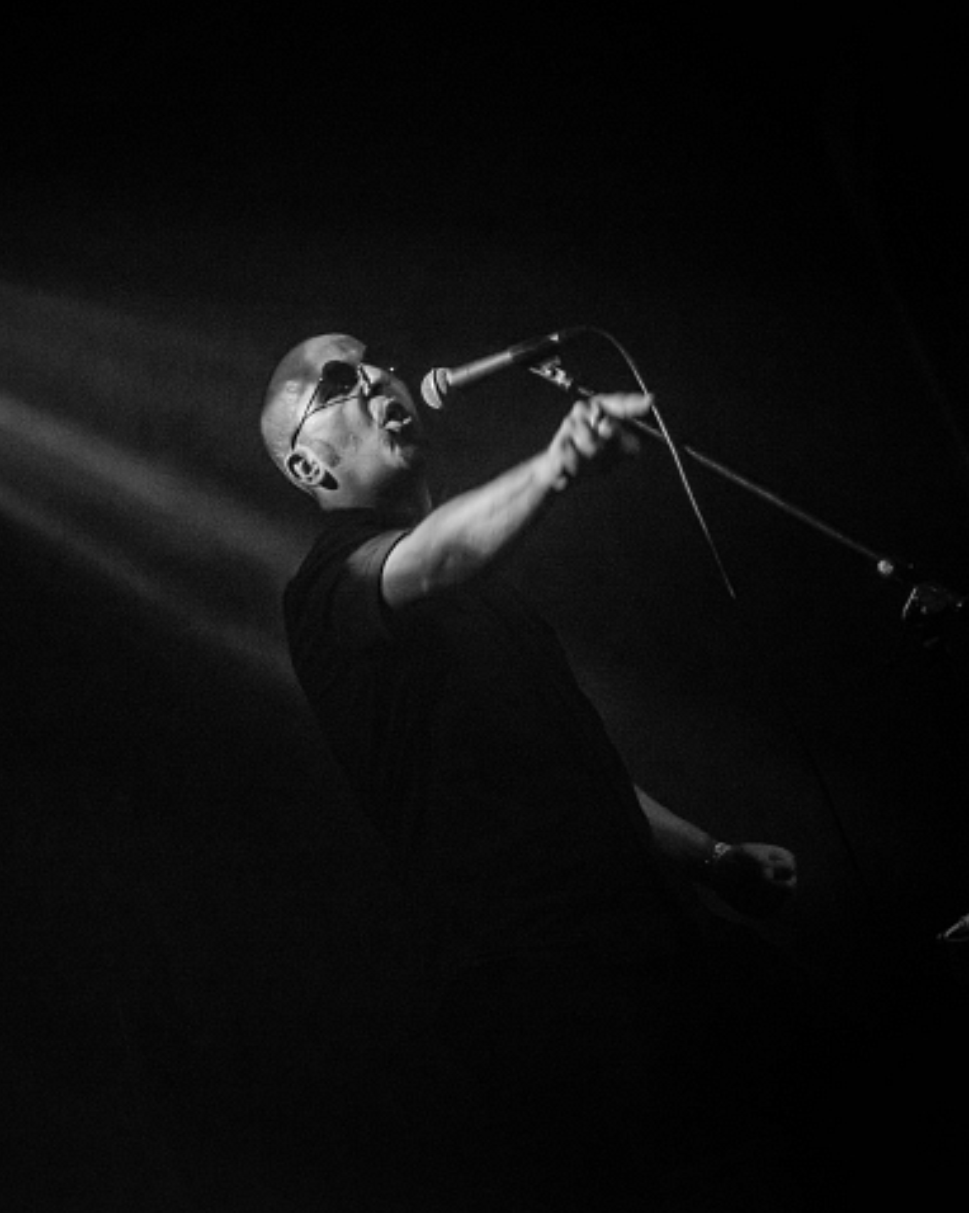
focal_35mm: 99
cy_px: 605
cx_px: 388
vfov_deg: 19.4
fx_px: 3551
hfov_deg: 15.5
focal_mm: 70
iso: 3200
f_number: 4.5
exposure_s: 1/160
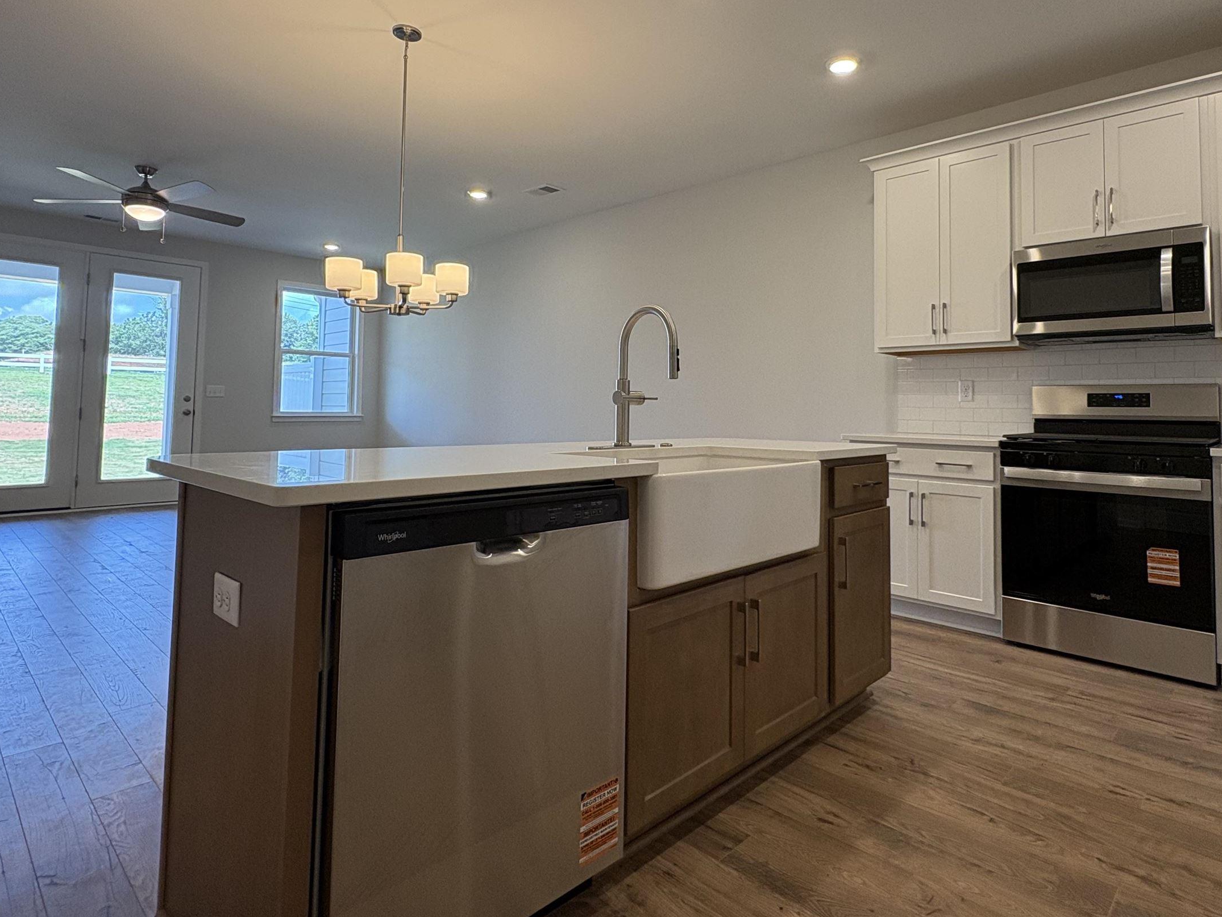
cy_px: 372
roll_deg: -0.7
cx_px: 666
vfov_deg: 65.4
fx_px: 706
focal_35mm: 20
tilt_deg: +4.7
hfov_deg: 81.5
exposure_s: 1/120
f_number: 2.2
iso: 125
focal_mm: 2.22
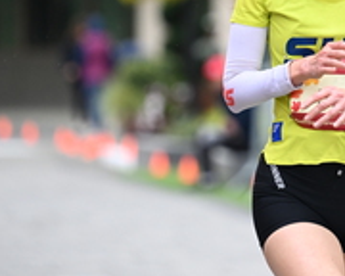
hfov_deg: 4.5
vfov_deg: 3.6
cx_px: 340
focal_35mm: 431
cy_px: 44
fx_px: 4401
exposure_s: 1/1600
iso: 1000
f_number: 2.8
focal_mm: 150
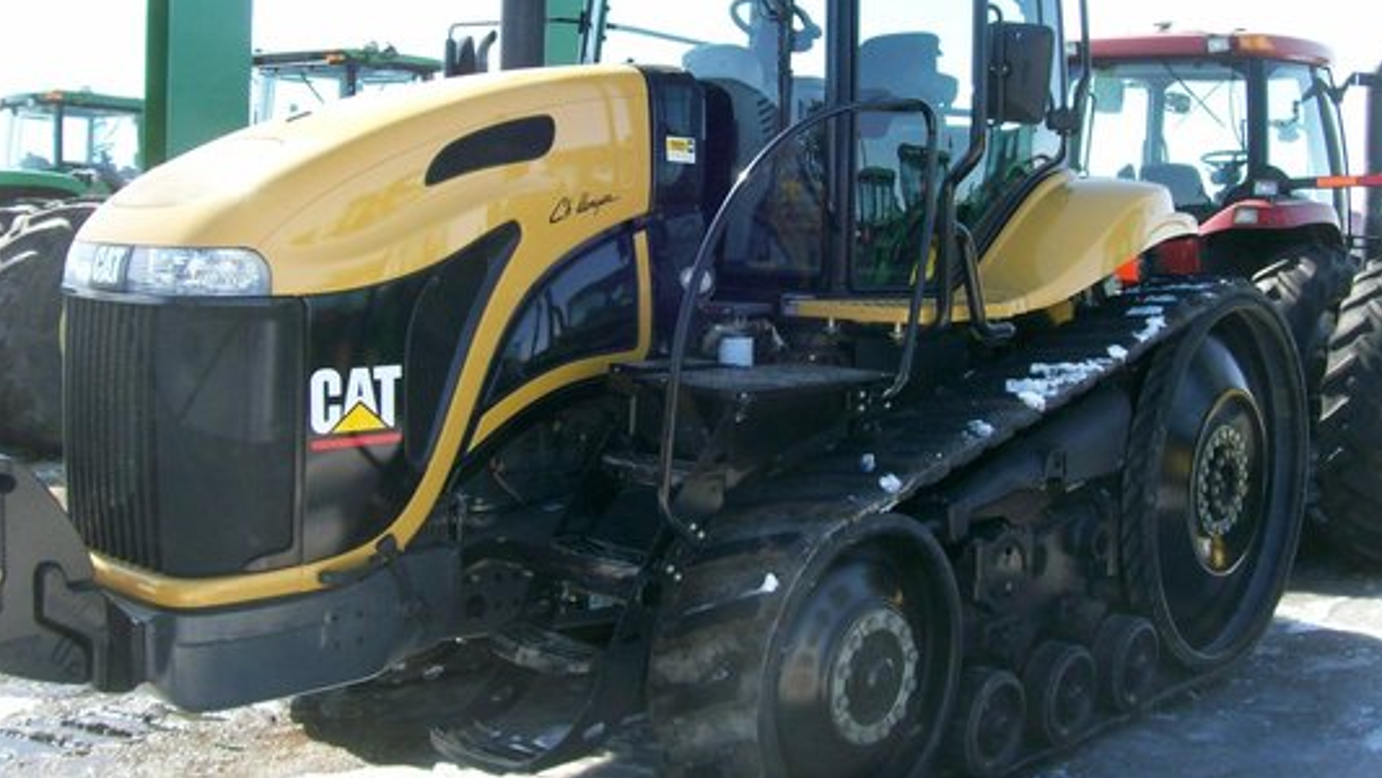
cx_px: 695
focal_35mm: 40
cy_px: 254
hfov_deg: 50.5
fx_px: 1466
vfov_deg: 29.5
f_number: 4.8
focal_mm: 6
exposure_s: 1/308
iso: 80
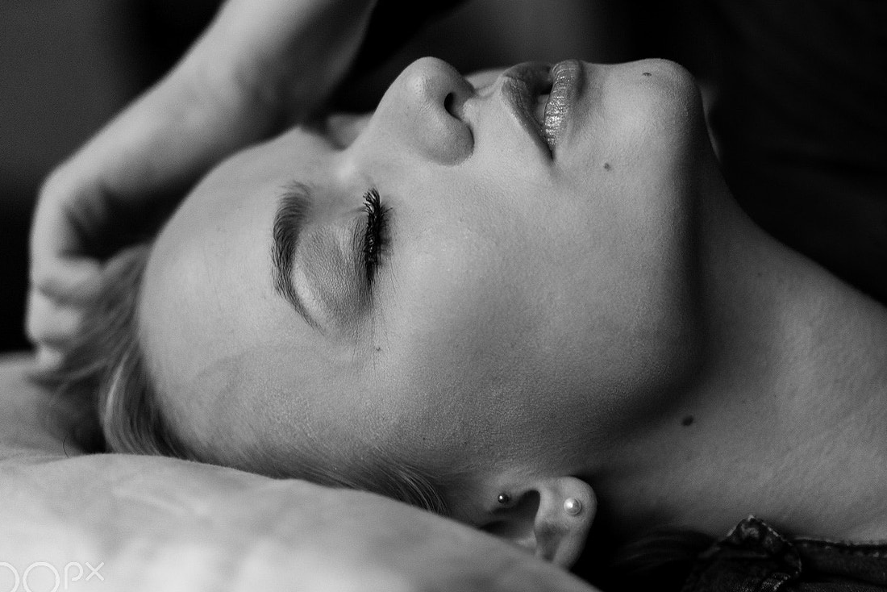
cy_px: 256
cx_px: 549
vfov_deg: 17.1
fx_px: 1972
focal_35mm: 80
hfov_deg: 25.3
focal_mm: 55
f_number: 1.8
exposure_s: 1/160
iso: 1000
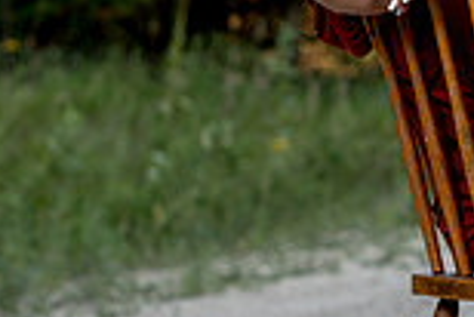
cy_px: 125
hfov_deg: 4.5
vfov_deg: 3.1
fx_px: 5944
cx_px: 773
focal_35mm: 451
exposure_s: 1/160
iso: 100
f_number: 5
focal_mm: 120
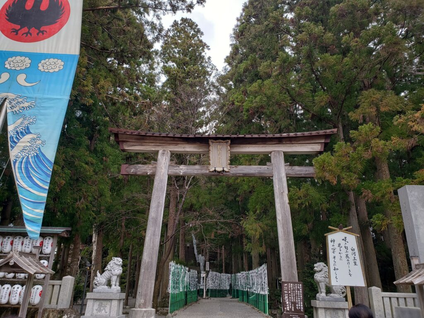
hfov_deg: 67.3
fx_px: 318
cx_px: 212
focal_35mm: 26
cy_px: 159
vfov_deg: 53.1
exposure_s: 1/183
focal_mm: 4.3
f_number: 2.4
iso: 50
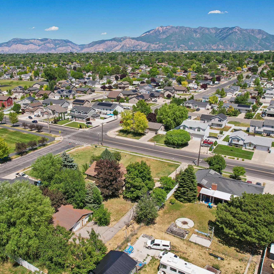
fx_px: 260
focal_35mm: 29
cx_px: 119
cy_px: 140
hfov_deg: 55.4
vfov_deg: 55.6
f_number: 2.8
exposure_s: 1/90
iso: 110
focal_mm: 8.4
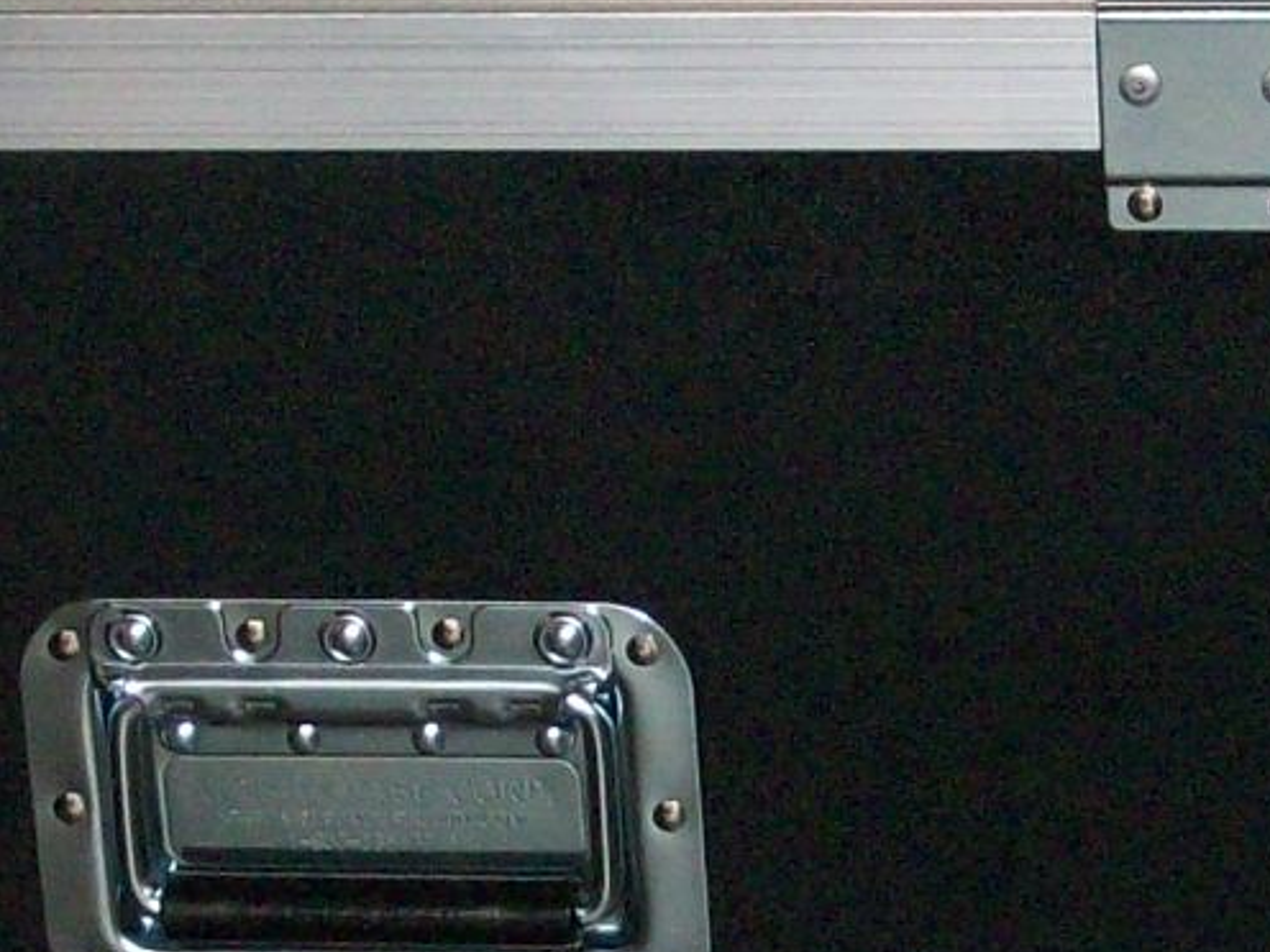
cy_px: 1065
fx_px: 8035
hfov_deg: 8.9
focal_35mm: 219
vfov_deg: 6.7
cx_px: 1470
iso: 160
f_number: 3.6
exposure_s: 1/70.6
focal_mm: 8.8
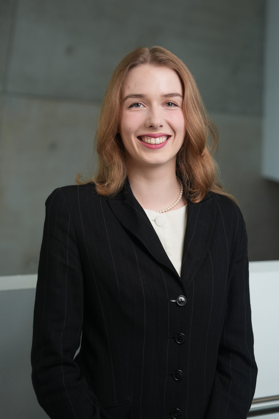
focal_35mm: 58
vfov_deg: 34.5
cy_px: 209
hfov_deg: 23.4
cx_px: 140
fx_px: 674
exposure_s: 1/100
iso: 800
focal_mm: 55
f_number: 2.8
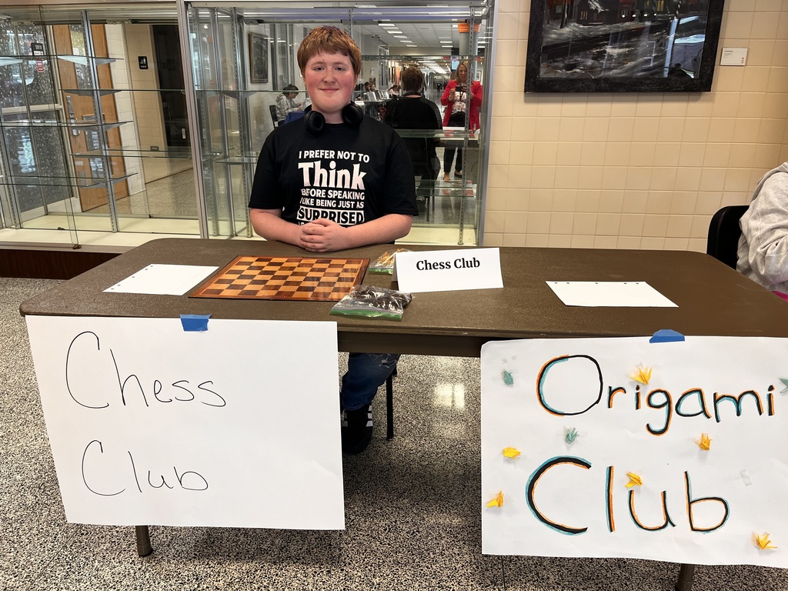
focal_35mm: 26
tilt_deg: -19.3
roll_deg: -0.4
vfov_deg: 53.1
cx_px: 394
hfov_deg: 67.3
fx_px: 592
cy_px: 296
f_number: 1.6
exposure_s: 1/120
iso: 100
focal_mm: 5.1
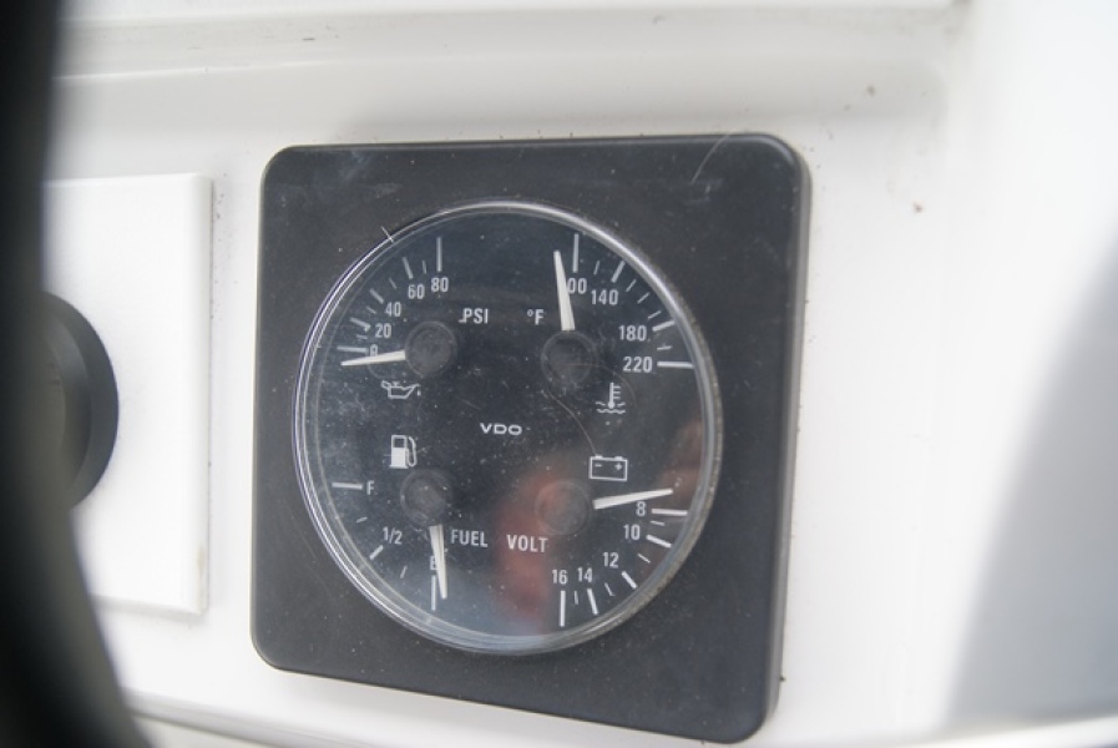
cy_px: 374
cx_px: 559
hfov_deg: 57.2
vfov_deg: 40.1
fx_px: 1026
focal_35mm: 33
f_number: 4
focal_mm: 22
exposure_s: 1/40
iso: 400
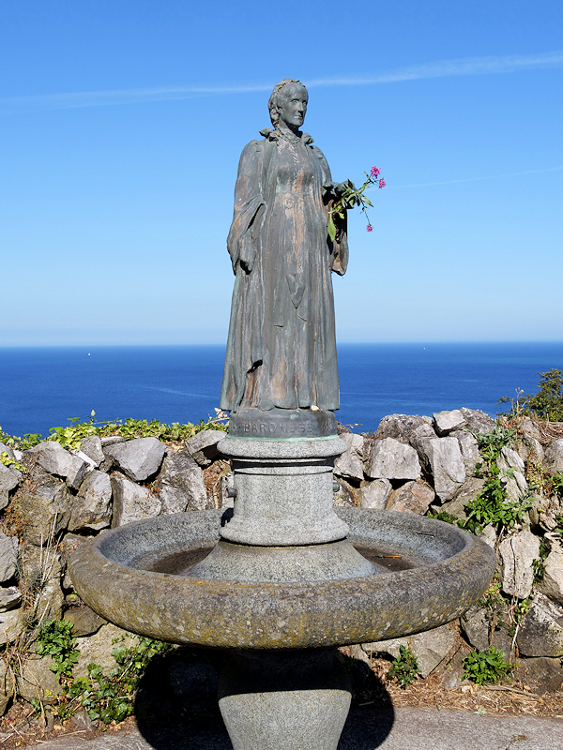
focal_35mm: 38
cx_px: 282
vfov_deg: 49.0
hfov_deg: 37.7
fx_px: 824
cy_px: 375
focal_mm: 19
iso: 200
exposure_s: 1/250
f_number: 10
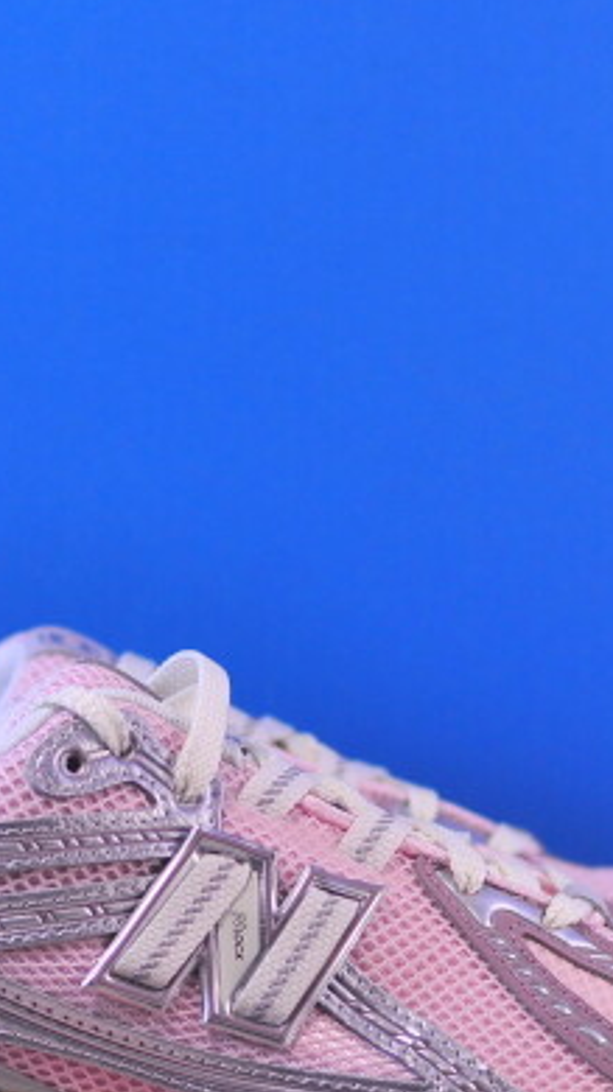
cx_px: 188
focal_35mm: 161
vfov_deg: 13.4
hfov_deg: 7.5
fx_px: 4658
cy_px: 699
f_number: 3.2
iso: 250
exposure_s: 1/250
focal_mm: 50
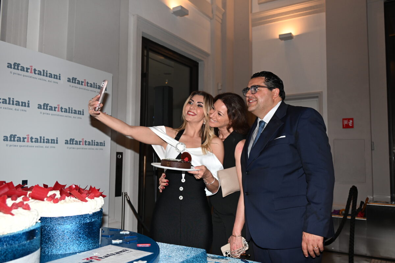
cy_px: 132
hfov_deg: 58.7
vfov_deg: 41.1
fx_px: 351
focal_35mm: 32
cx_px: 198
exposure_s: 1/100
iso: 1000
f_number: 4.8
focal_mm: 32
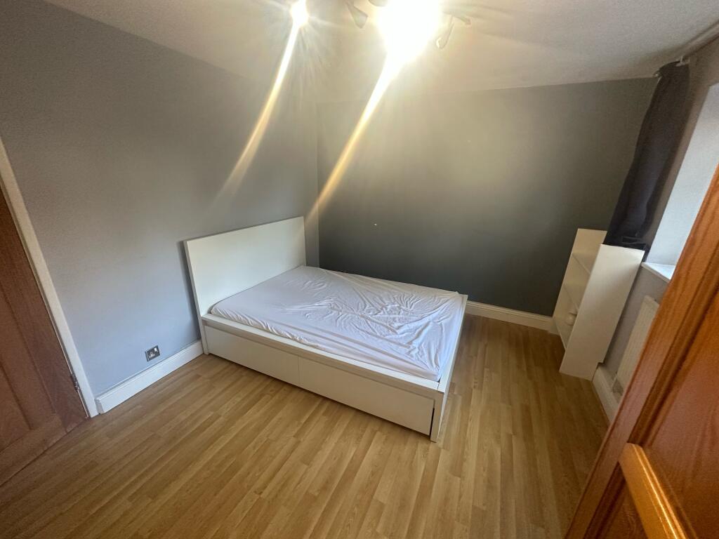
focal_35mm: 14
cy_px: 270
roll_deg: -1.1
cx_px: 360
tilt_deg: -18.9
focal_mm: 2.22
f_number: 2.2
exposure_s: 1/100
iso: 320
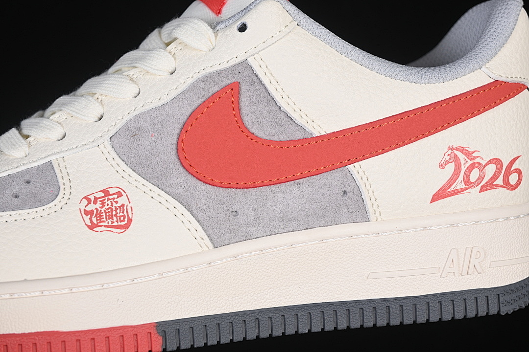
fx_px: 1102
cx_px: 264
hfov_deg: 27.0
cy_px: 176
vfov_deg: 18.2
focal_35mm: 75
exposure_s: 1/80
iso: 160
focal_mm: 50
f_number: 7.1
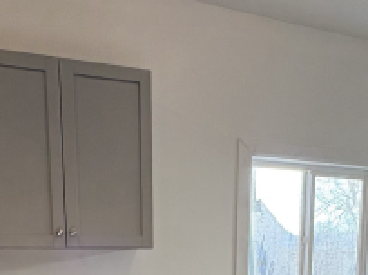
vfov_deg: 27.8
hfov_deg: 41.2
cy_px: 326
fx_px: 489
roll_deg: -0.4
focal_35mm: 46
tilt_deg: -8.8
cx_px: 211
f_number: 2.2
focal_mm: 2.22
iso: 64
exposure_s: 1/135
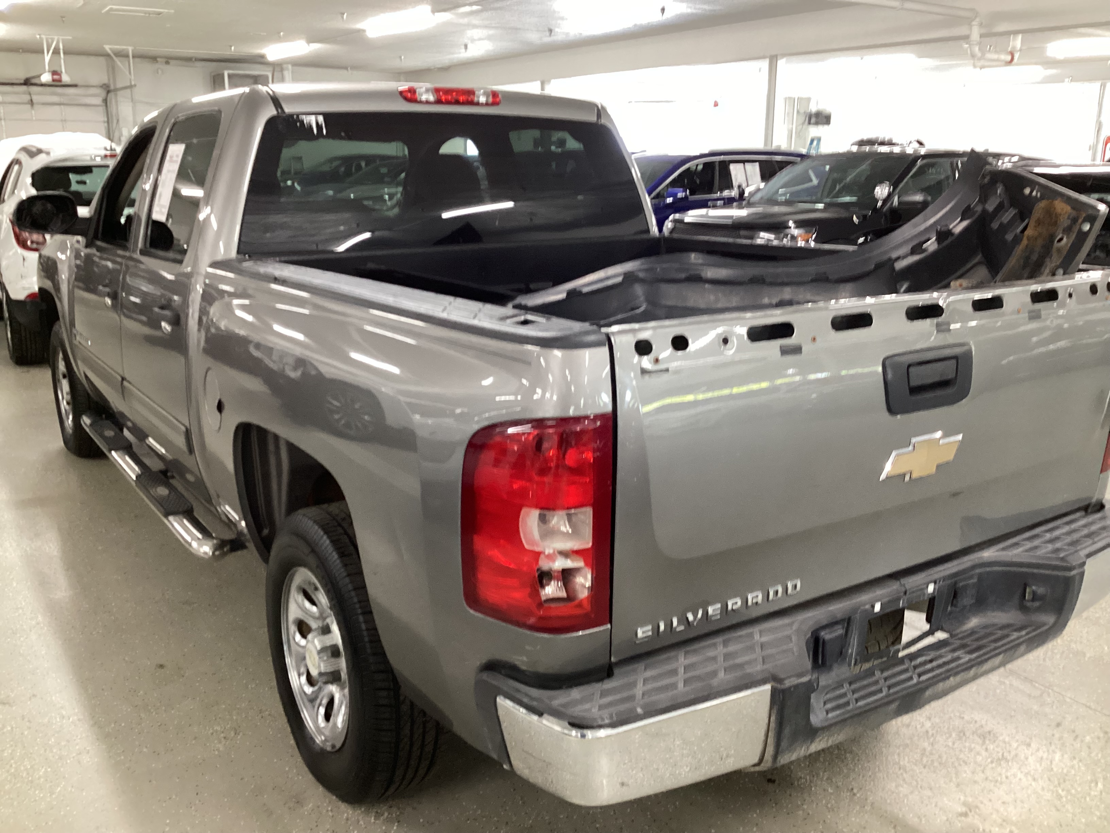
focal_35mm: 31
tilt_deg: -16.9
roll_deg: -0.9
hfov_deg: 58.4
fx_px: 994
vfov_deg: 45.4
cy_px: 416
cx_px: 555
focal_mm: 3.3
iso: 250
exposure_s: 1/33
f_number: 2.4
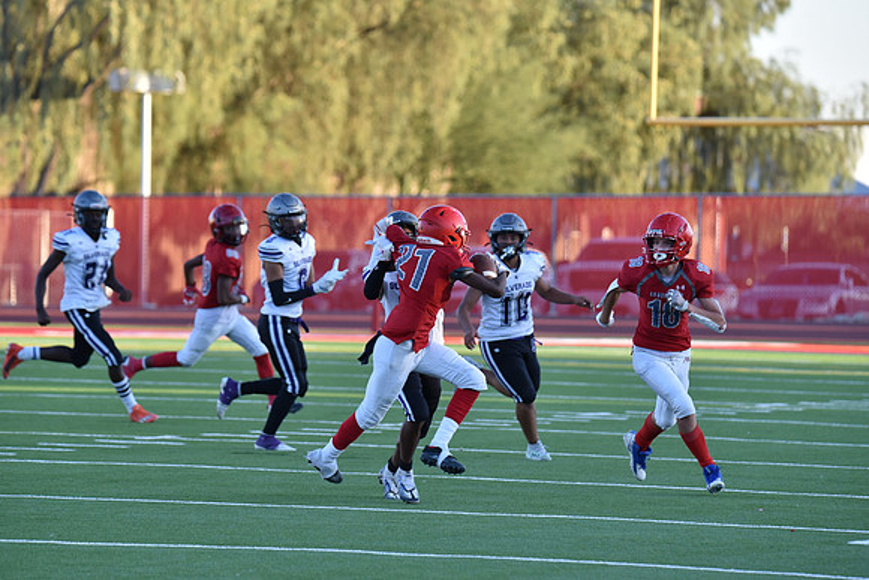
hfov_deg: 6.9
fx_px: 7243
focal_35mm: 300
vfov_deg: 4.6
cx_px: 434
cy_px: 290
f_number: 5.6
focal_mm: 300
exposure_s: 1/640
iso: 900
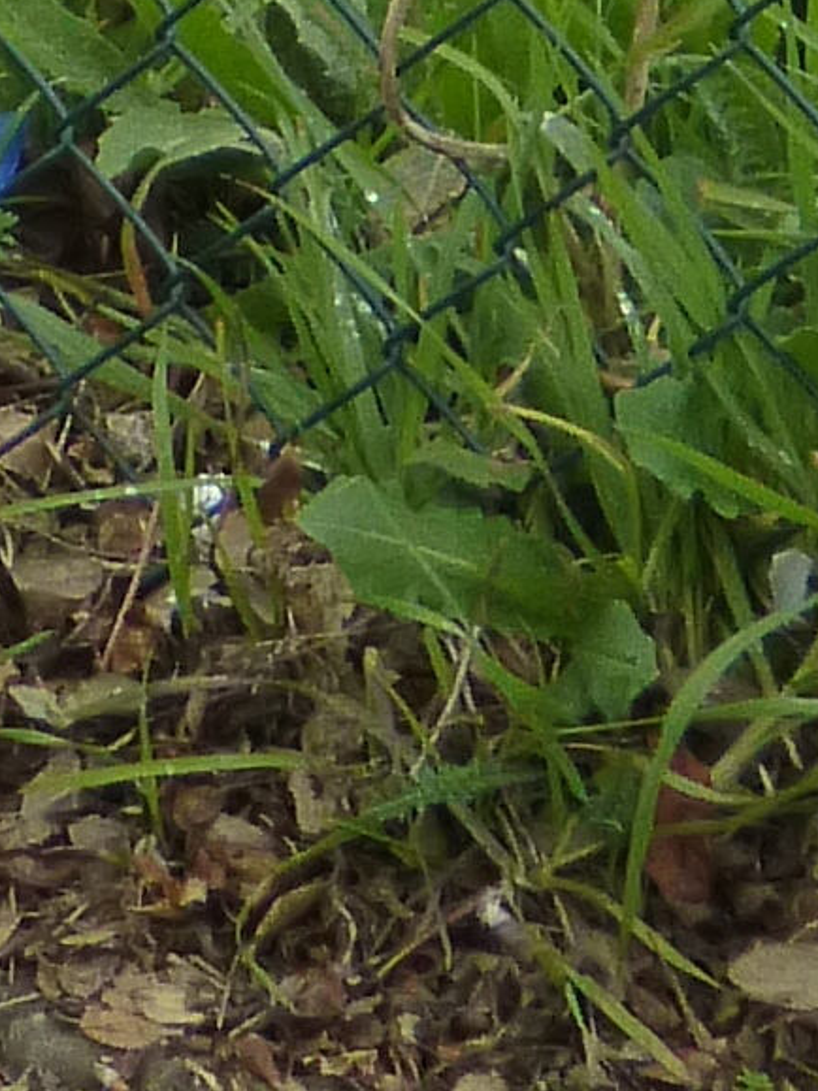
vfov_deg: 6.1
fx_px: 9645
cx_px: -1747
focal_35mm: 306
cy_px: -1758
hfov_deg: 4.6
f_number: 3.8
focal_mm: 7.4
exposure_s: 1/250
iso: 160
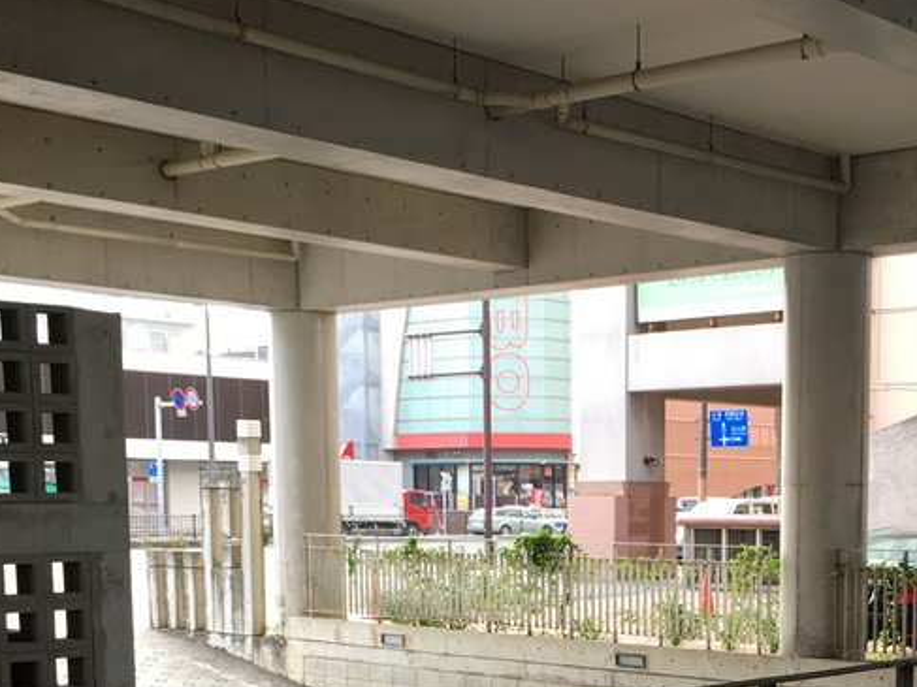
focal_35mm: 61
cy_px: 679
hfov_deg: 31.2
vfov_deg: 23.1
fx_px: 1616
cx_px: 680
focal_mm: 4.15
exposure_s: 1/120
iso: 25
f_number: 2.2
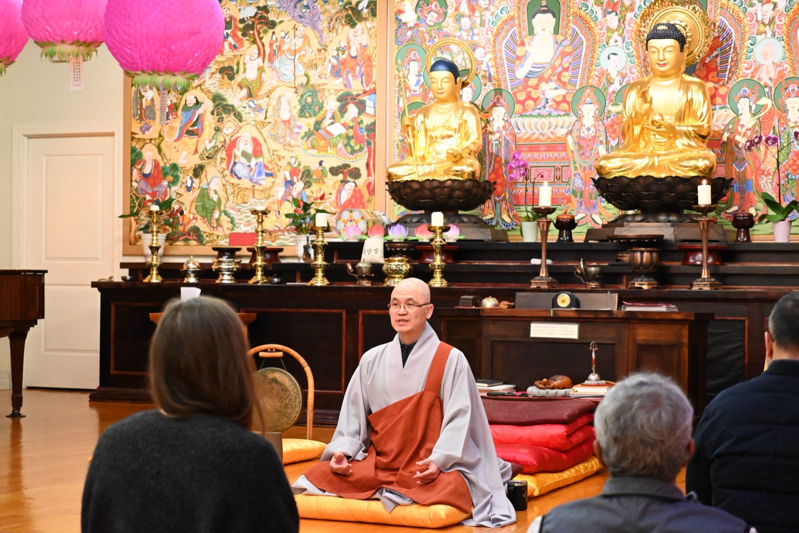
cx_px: 400
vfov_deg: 18.2
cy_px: 266
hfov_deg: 27.0
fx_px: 1664
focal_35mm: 75
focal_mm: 50
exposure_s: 1/60
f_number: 4.5
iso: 5600
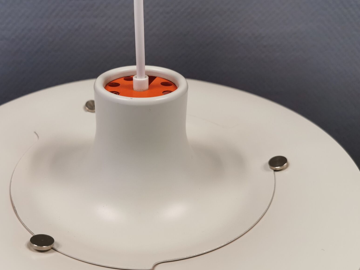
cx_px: 140
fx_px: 364
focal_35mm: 35
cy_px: 156
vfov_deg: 40.6
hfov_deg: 52.2
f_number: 1.6
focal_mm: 5.56
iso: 125
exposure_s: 1/100
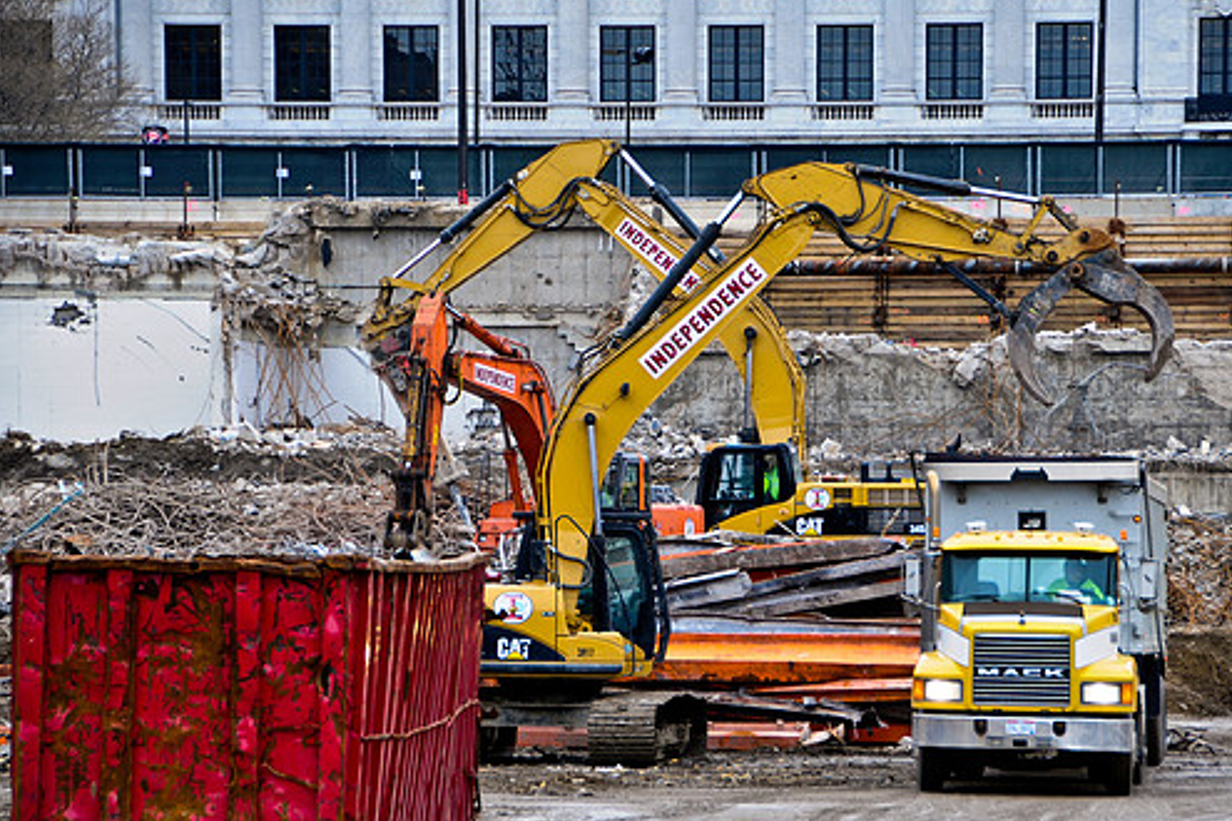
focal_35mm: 228
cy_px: 447
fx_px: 7802
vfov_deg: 6.0
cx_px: 717
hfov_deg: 9.0
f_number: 5.6
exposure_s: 1/200
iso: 200
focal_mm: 130
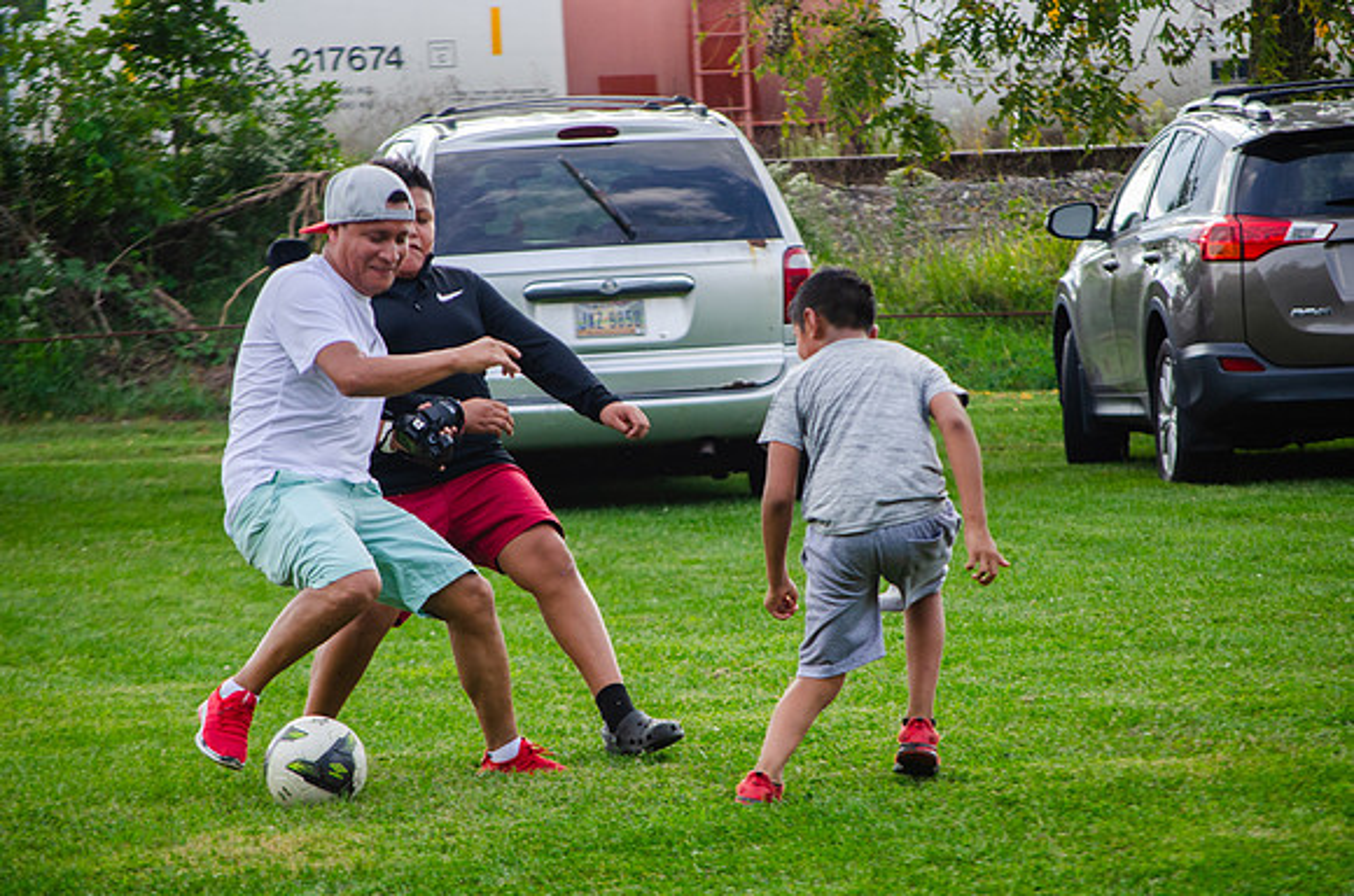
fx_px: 8162
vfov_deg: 6.3
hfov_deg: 9.5
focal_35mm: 218
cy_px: 448
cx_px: 677
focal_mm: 145
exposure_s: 1/500
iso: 320
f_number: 5.6
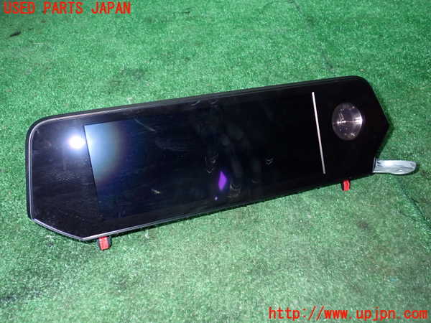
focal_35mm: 30
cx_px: 216
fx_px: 374
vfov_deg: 46.8
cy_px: 162
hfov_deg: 60.0
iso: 400
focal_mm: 5.4
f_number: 6.3
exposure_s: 1/30
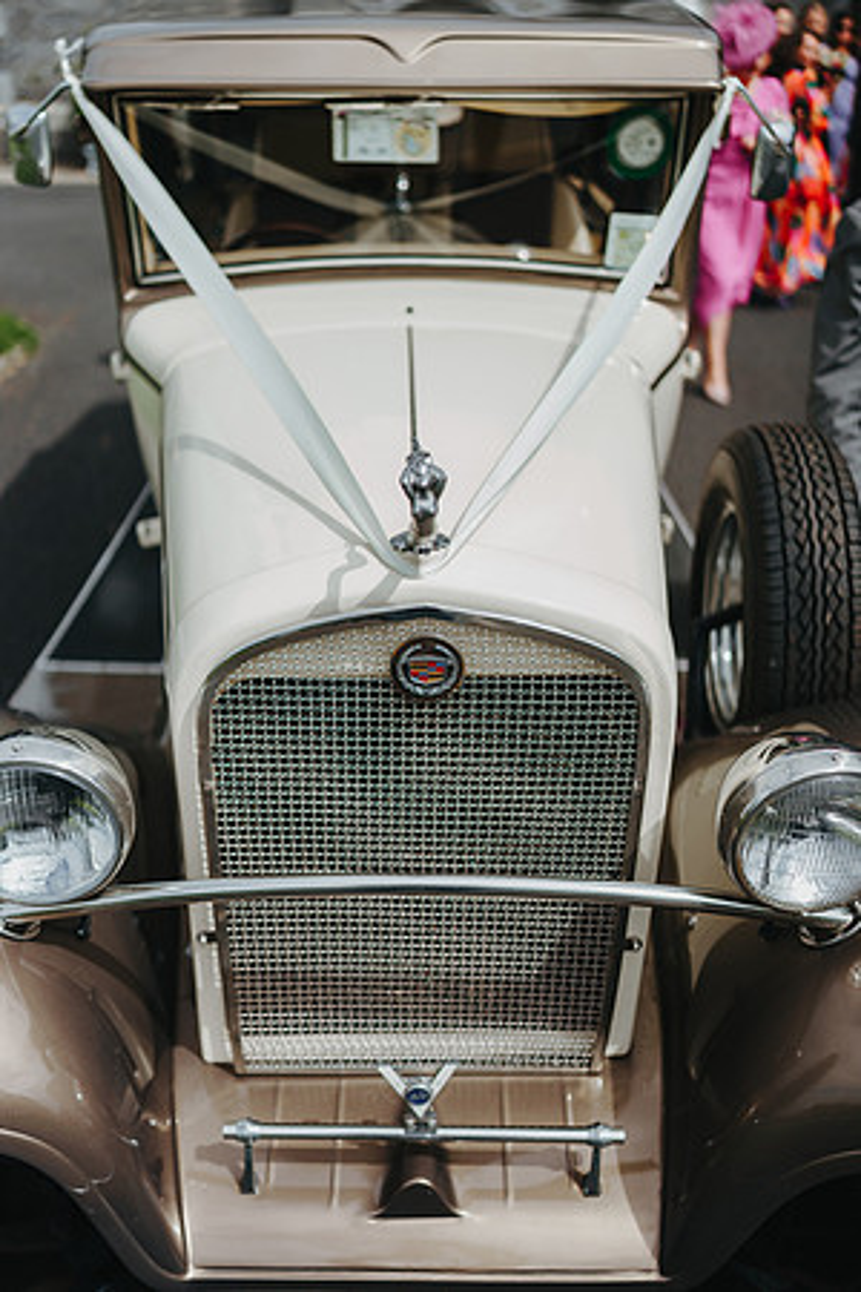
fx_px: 1256
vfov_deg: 54.4
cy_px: 646
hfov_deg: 37.9
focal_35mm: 35
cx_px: 430
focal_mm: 35
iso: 100
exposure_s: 1/6400
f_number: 1.4
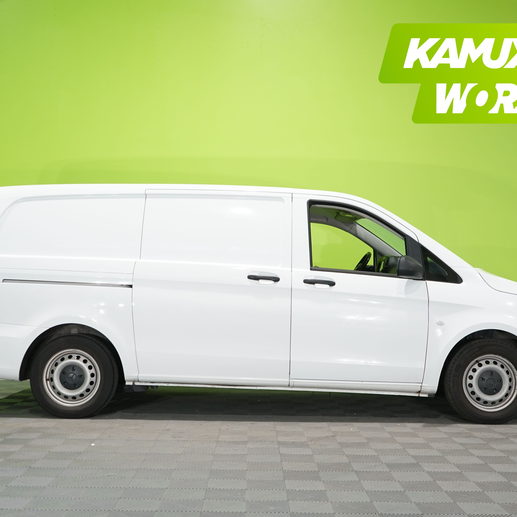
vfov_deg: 38.3
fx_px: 743
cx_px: 264
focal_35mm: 44
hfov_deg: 38.3
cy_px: 257
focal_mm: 34
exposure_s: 1/30
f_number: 5.6
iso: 800
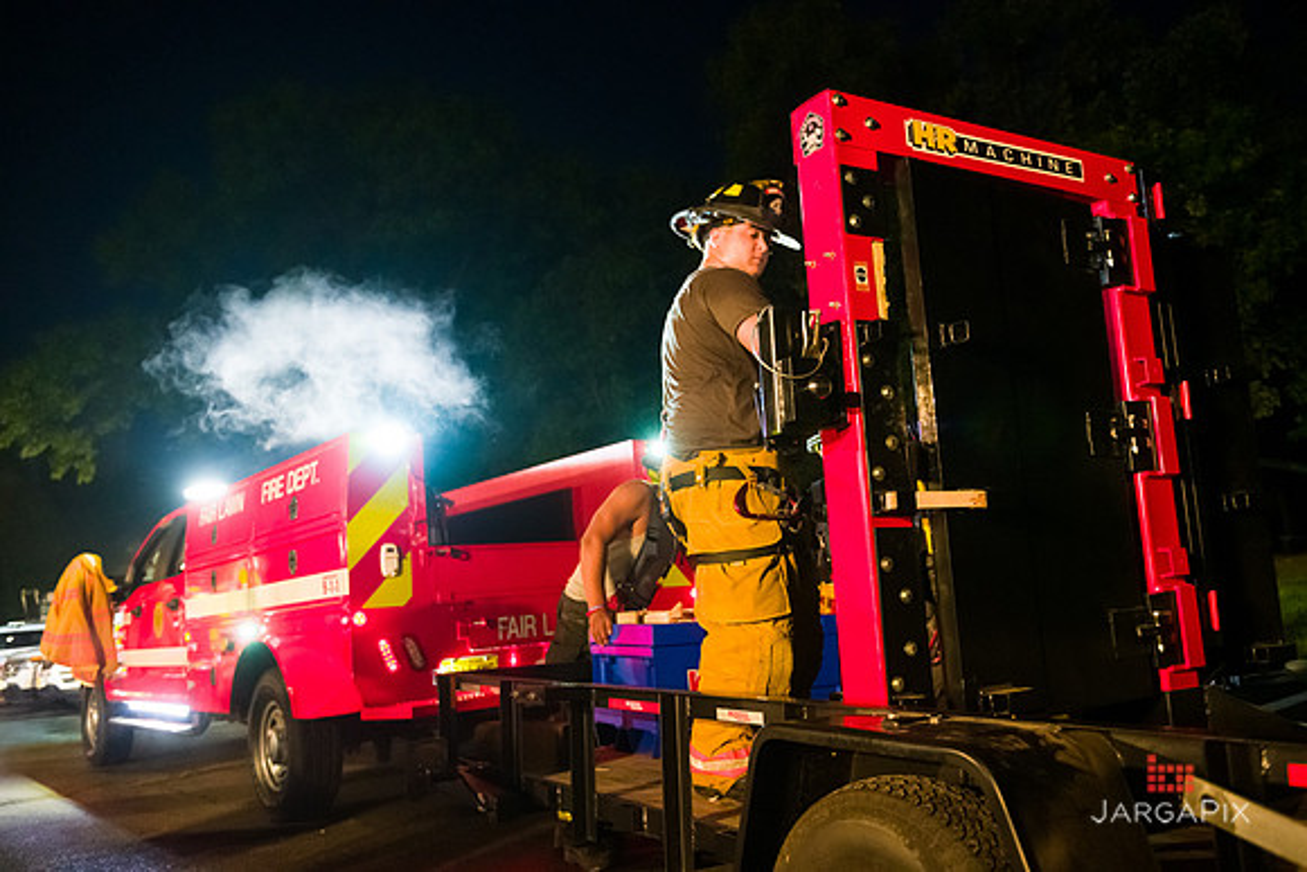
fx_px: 1126
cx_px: 654
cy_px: 436
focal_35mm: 31
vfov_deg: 42.3
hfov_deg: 60.3
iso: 6400
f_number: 3.2
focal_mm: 31
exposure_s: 1/125
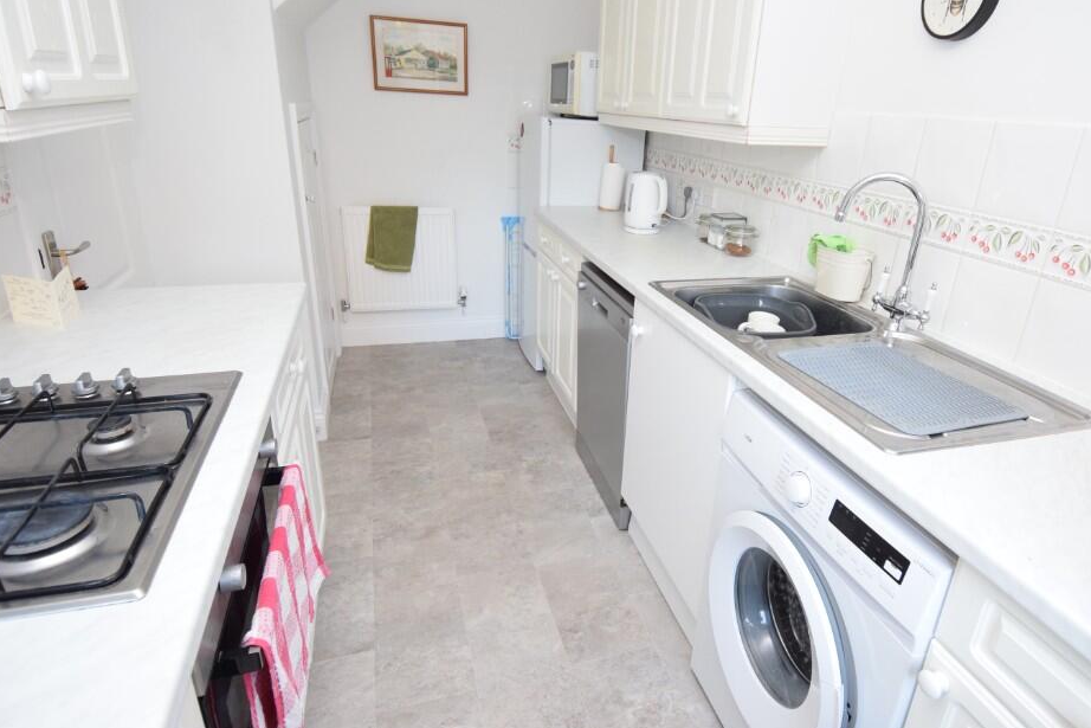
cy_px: 346
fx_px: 606
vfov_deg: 61.9
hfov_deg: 83.9
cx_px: 581
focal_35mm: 20
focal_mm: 12
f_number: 4
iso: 1000
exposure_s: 1/60
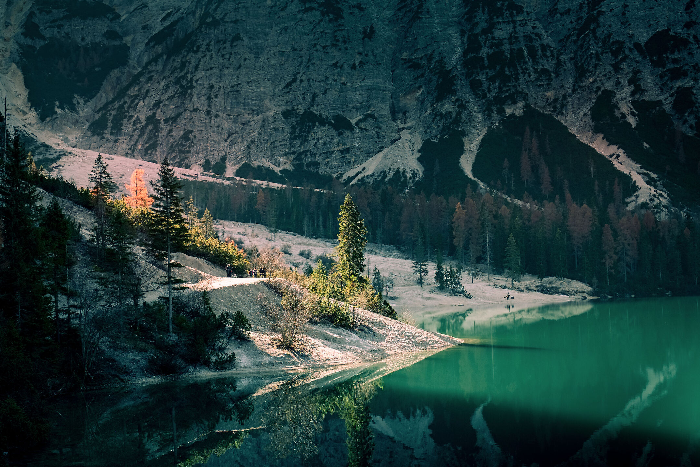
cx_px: 388
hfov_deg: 41.9
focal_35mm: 47
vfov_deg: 28.6
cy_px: 251
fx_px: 914
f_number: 5.6
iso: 400
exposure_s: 1/500
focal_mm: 28.3
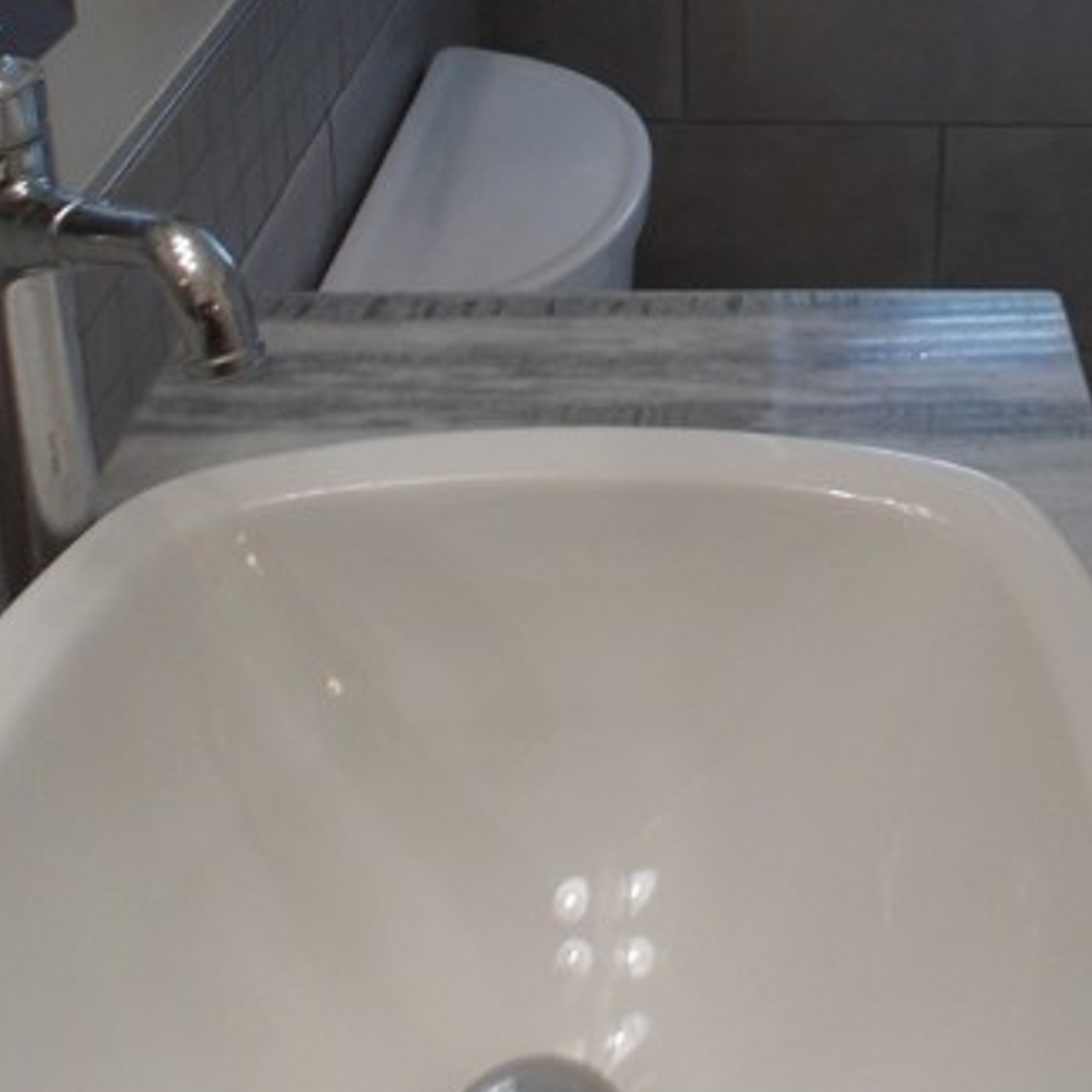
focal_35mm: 48
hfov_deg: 34.6
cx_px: 823
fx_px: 1713
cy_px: -151
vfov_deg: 30.9
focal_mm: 4
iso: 80
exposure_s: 1/30
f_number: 3.1
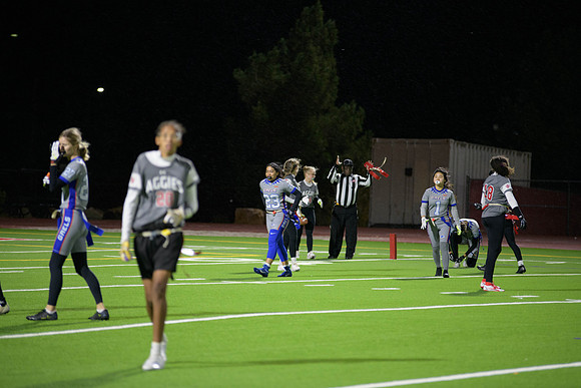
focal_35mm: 175
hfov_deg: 11.7
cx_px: 290
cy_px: 194
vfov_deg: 7.9
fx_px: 2825
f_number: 2.8
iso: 1600
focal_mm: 175
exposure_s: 1/200
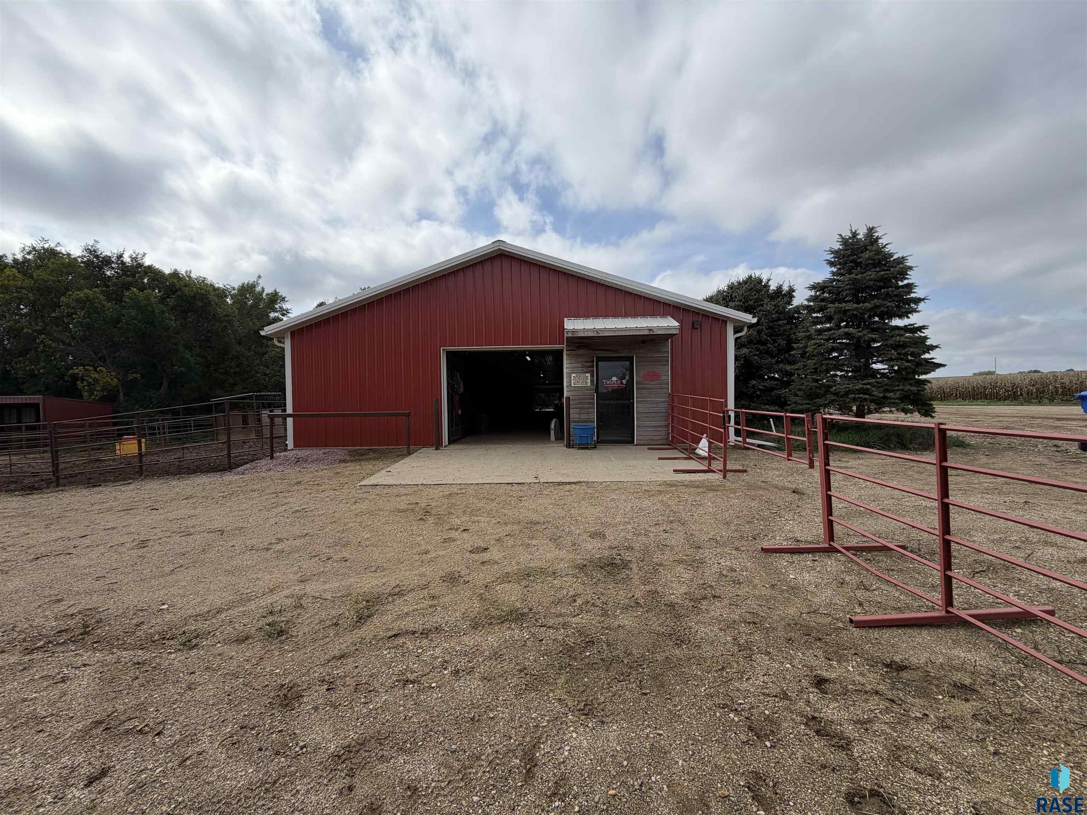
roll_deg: +0.2
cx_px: 544
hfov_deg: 102.1
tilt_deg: -0.3
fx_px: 440
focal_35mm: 14
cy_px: 408
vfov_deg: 85.7
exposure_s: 1/1235
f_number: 2.2
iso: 20
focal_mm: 2.22
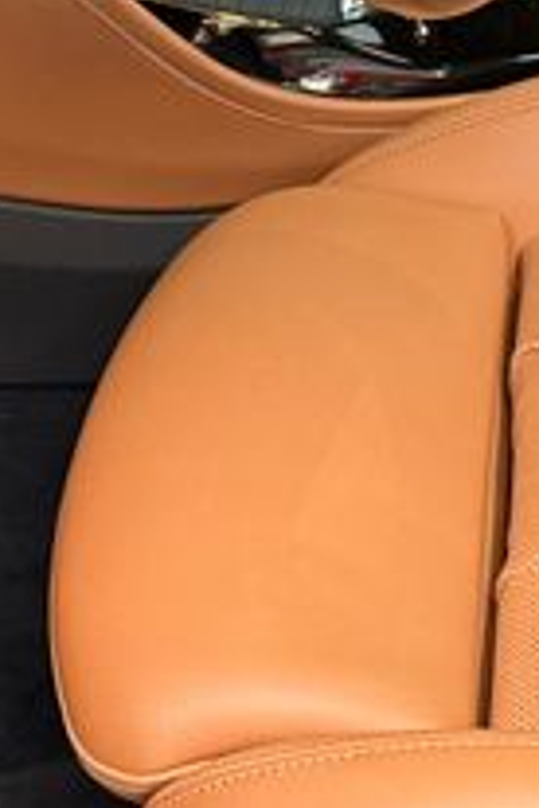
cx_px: 594
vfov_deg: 17.1
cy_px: -51
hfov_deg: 11.6
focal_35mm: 116
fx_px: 2605
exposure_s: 1/60
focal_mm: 6.76
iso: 250
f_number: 1.78
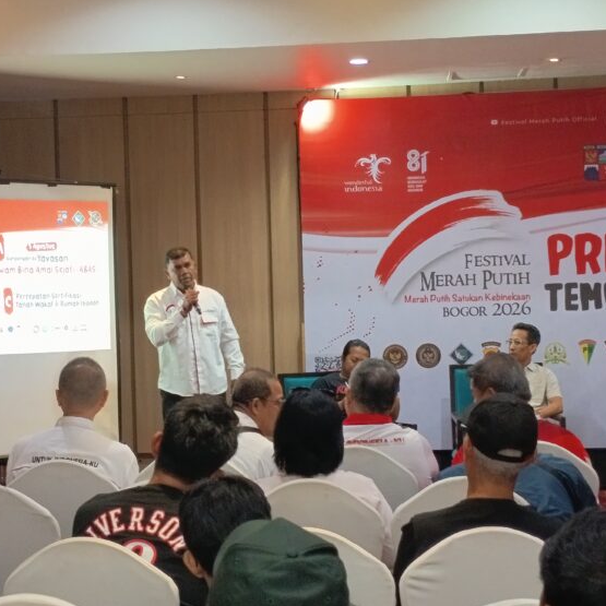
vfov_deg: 20.2
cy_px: 304
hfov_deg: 20.1
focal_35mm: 86
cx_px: 242
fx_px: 1703
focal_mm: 5.27
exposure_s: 1/33.3
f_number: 1.7
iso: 440
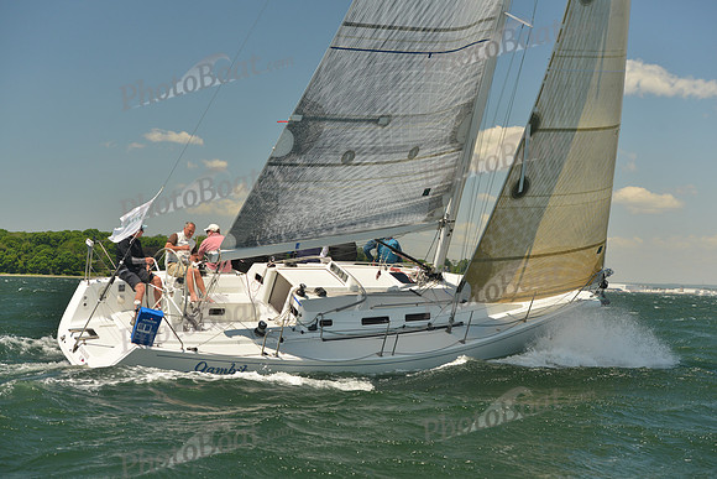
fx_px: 1394
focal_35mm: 70
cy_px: 240
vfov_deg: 19.5
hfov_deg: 28.8
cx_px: 358
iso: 400
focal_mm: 70
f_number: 5.6
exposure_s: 1/800
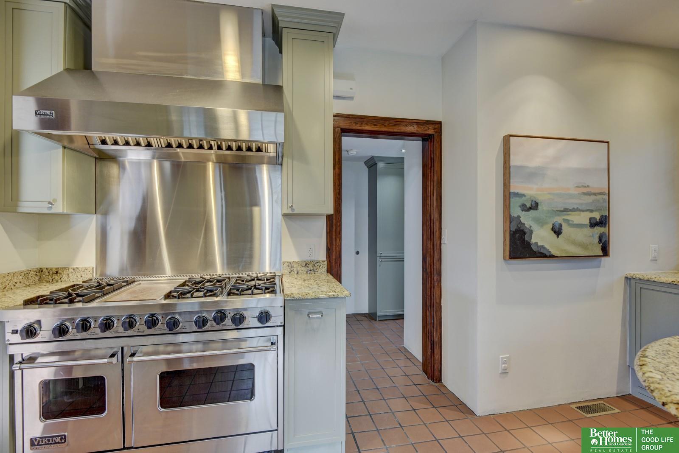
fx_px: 453
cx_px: 340
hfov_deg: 73.7
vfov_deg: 53.2
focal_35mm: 24
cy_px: 226
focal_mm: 24
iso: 400
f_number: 8
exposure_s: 1/10
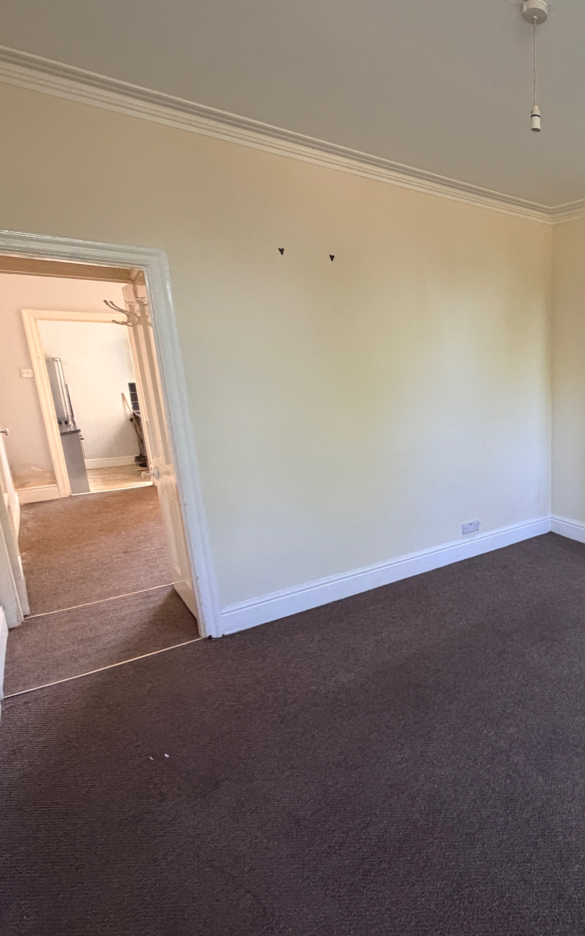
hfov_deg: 48.5
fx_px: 510
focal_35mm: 20
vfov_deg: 85.1
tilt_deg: -12.1
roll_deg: -1.1
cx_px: 591
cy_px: 468
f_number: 2.2
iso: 320
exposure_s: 1/84
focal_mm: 2.22
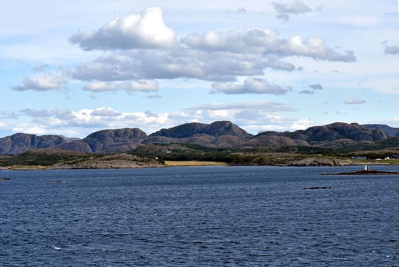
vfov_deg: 14.7
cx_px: 200
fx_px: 1031
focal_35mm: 93
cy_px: 134
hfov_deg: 21.9
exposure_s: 1/640
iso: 400
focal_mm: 62
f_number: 10
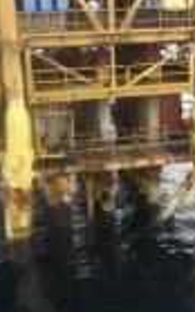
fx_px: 781
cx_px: 229
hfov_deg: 13.8
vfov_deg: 21.7
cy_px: 316
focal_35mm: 92
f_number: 3.5
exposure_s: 1/173
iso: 80
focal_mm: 4.9
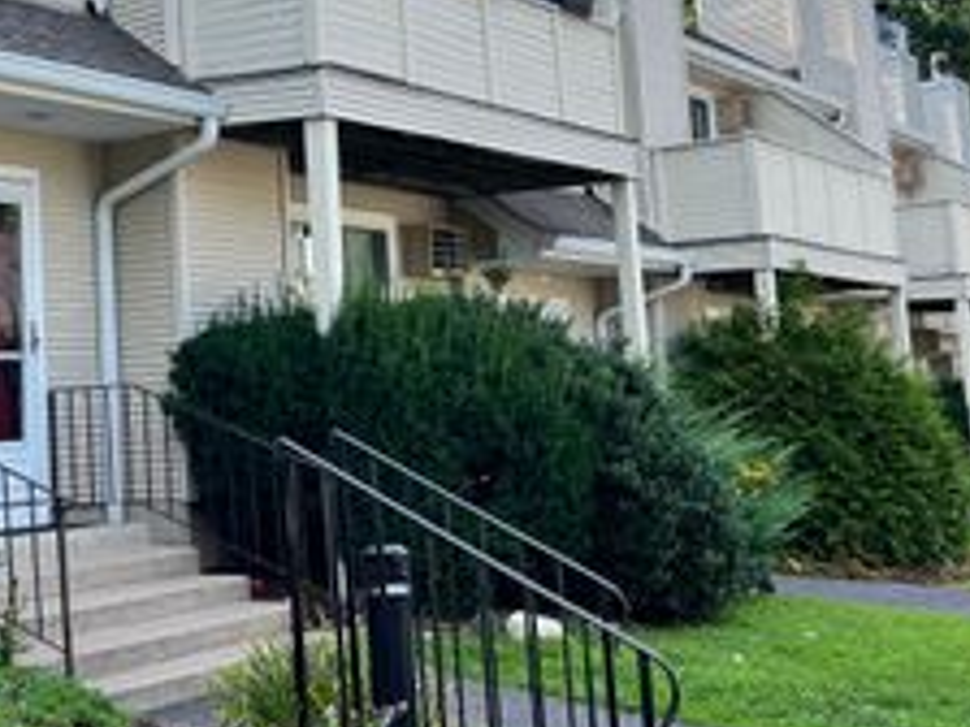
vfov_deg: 25.0
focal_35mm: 58
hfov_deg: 32.2
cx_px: 173
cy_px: 214
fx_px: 1625
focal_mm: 5.7
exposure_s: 1/1361
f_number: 1.5
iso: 50
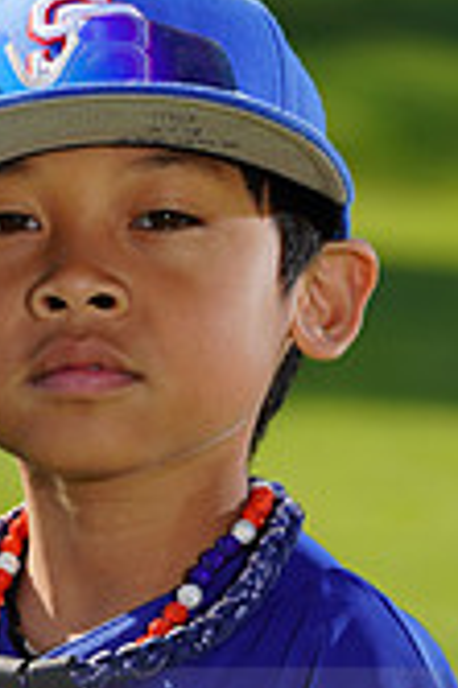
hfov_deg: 2.1
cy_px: 725
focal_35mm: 644
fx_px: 12314
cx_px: -27
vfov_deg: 3.2
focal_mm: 185
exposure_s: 1/250
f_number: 9
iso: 100
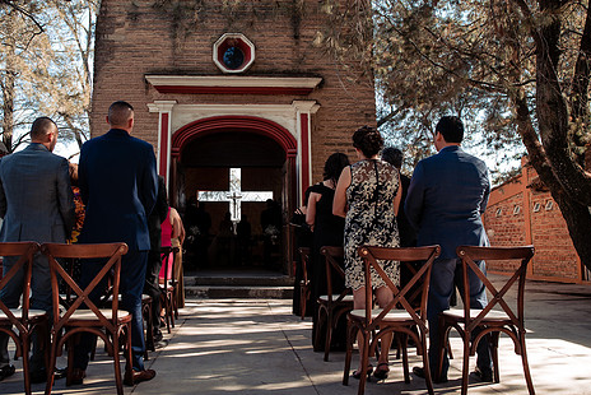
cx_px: 234
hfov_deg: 61.3
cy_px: 185
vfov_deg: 43.6
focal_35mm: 30
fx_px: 493
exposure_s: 1/160
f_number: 4
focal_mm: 24
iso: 100
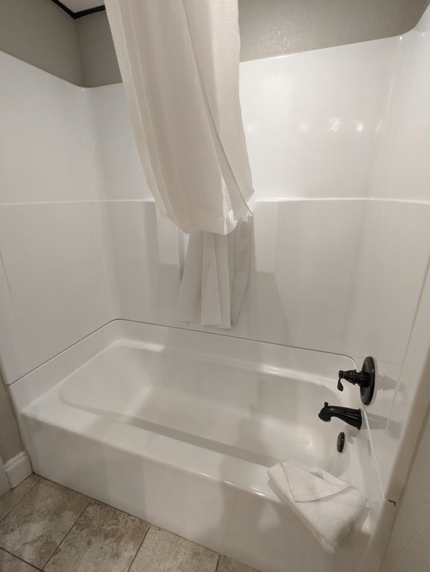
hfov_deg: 78.2
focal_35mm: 16
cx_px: 215
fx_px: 264
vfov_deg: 94.4
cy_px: 286
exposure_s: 1/120
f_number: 2.2
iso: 349
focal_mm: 2.35
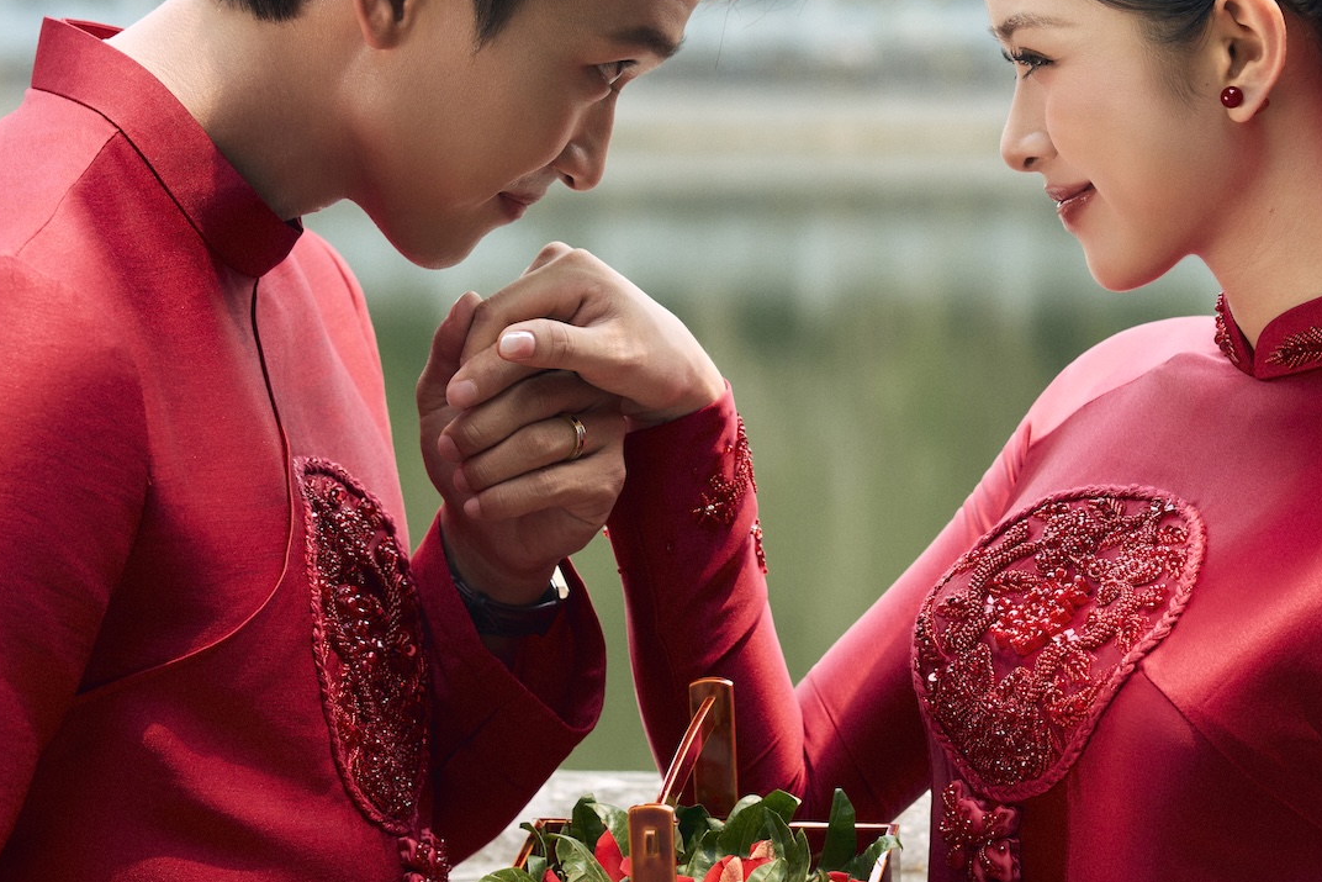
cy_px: 418
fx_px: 5252
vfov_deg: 9.6
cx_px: 823
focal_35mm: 143
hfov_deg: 14.3
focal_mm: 85
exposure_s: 1/400
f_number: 4.5
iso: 250
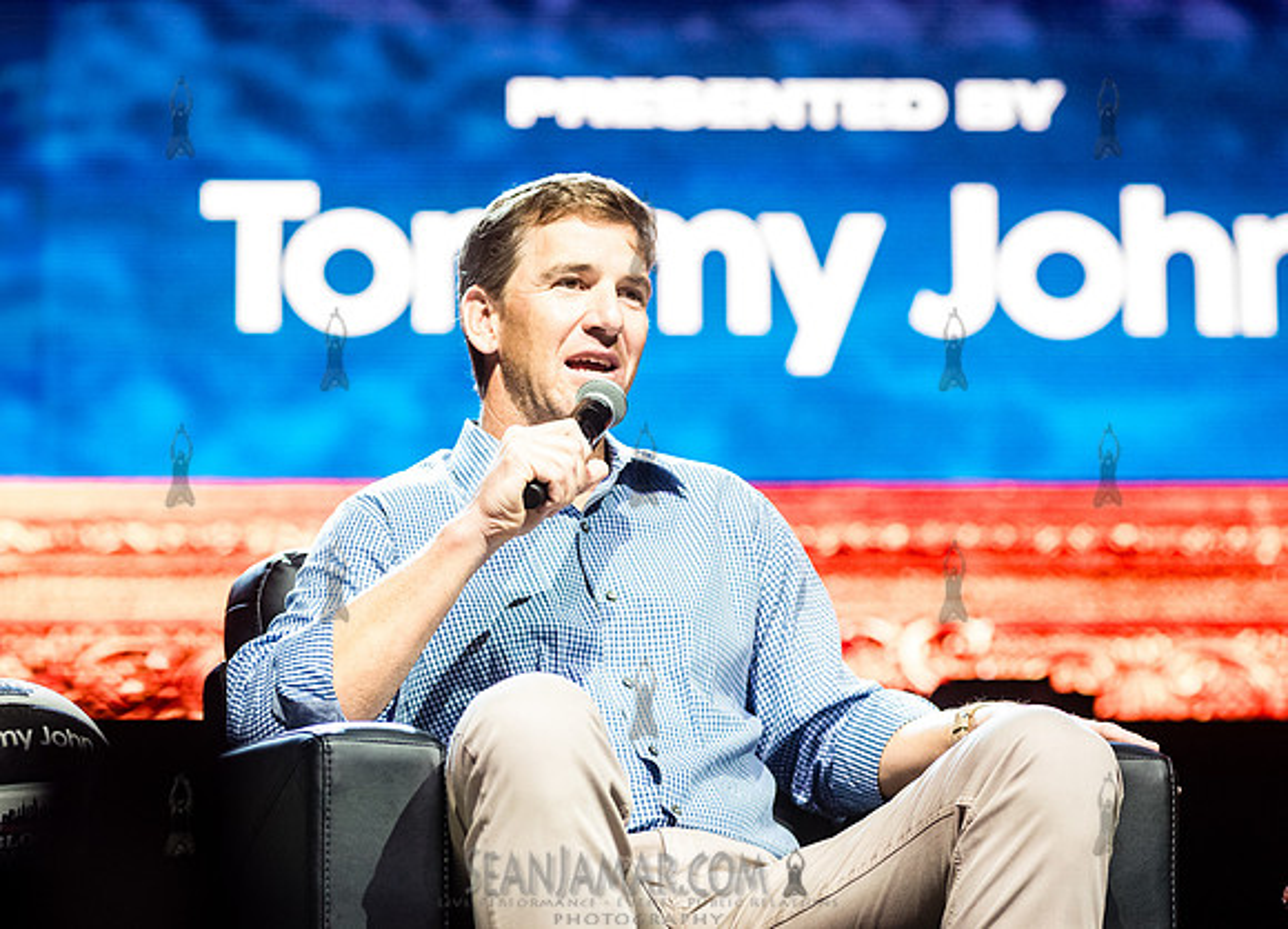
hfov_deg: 15.0
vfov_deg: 10.8
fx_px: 4899
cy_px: 441
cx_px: 557
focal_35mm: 134
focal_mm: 120
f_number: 4.5
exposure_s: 1/1000
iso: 5000
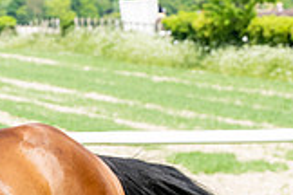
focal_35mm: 431
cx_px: -126
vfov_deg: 3.2
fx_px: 3508
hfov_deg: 4.8
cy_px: 116
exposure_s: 1/2000
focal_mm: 77
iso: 400
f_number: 5
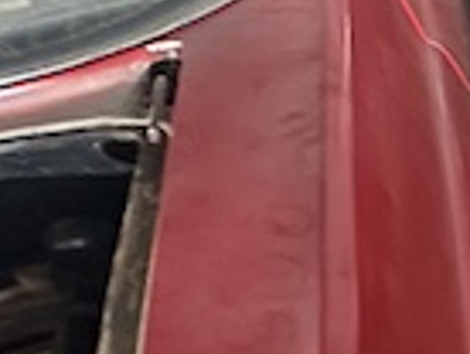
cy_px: 143
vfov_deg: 18.2
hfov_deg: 13.3
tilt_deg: -35.1
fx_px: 1102
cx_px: 1253
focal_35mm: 81
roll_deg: -0.4
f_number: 2.2
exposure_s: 1/60
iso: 500
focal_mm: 2.22
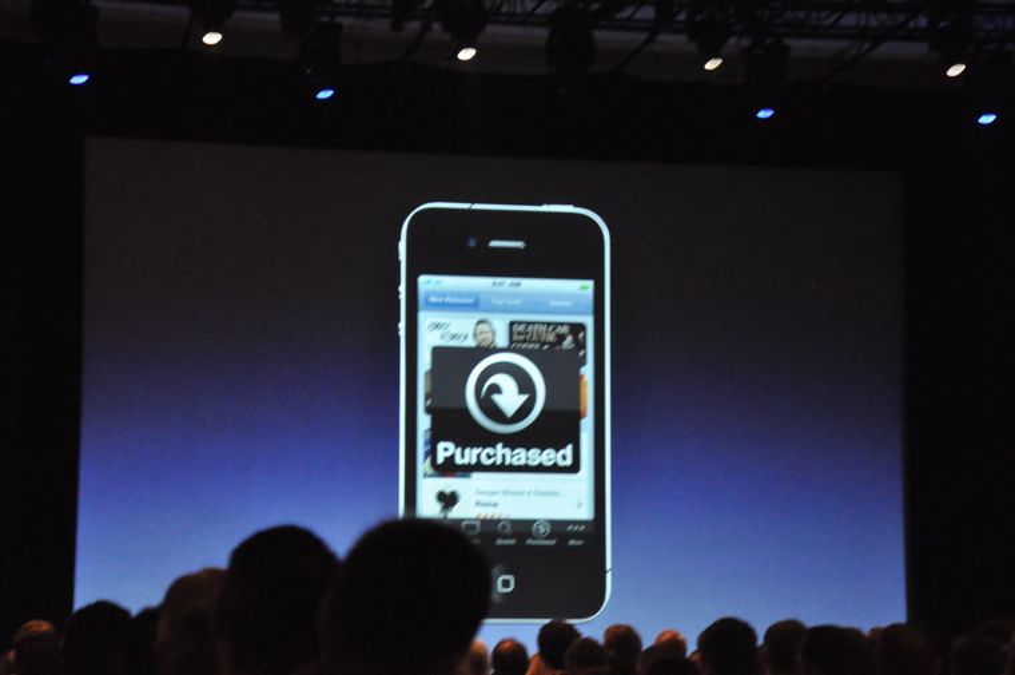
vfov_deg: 14.7
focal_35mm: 93
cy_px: 338
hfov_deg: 21.9
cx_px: 508
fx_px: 2619
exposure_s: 1/30
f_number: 5.3
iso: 3200
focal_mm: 62
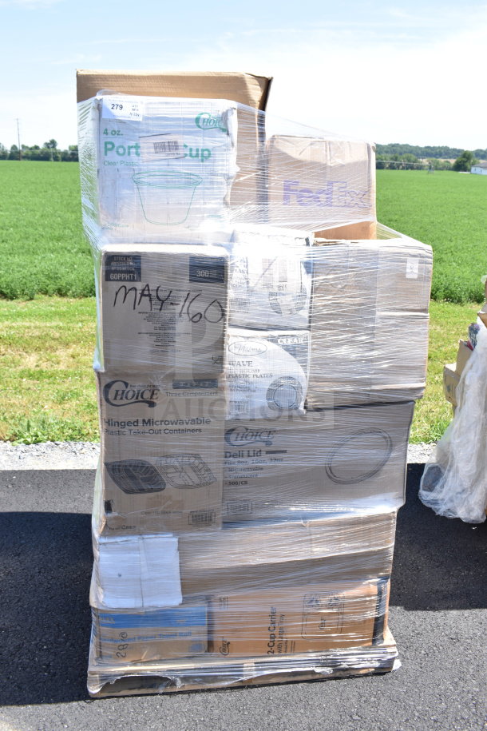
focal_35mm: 30
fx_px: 609
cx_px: 244
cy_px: 366
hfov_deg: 43.6
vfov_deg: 61.9
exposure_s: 1/200
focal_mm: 20
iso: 200
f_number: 7.1
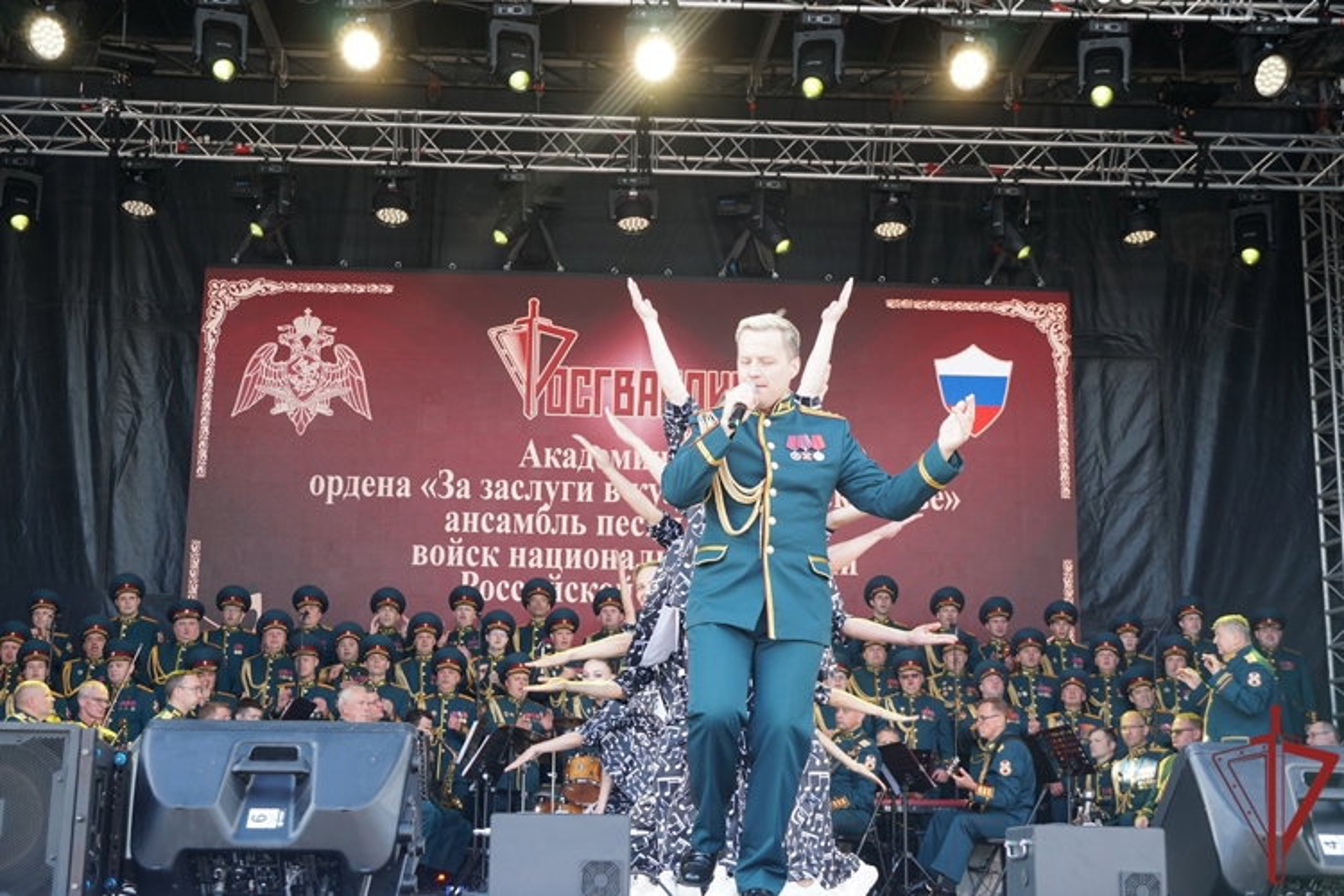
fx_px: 1904
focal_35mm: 51
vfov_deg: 26.5
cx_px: 672
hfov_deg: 38.9
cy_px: 448
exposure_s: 1/160
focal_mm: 34
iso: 400
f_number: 4.5
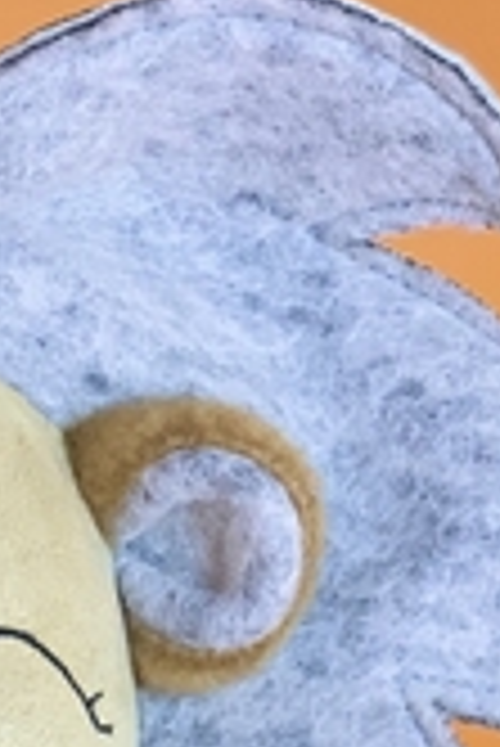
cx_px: -126
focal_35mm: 217
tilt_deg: -25.2
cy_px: 1258
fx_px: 4511
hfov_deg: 6.3
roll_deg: -3.9
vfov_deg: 9.1
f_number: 2.4
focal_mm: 6
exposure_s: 1/50
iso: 160
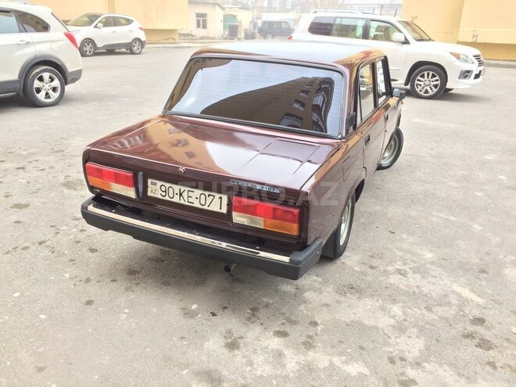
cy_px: 194
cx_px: 258
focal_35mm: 29
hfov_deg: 61.7
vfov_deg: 48.2
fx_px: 432
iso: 32
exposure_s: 1/196
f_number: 2.2
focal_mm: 4.15
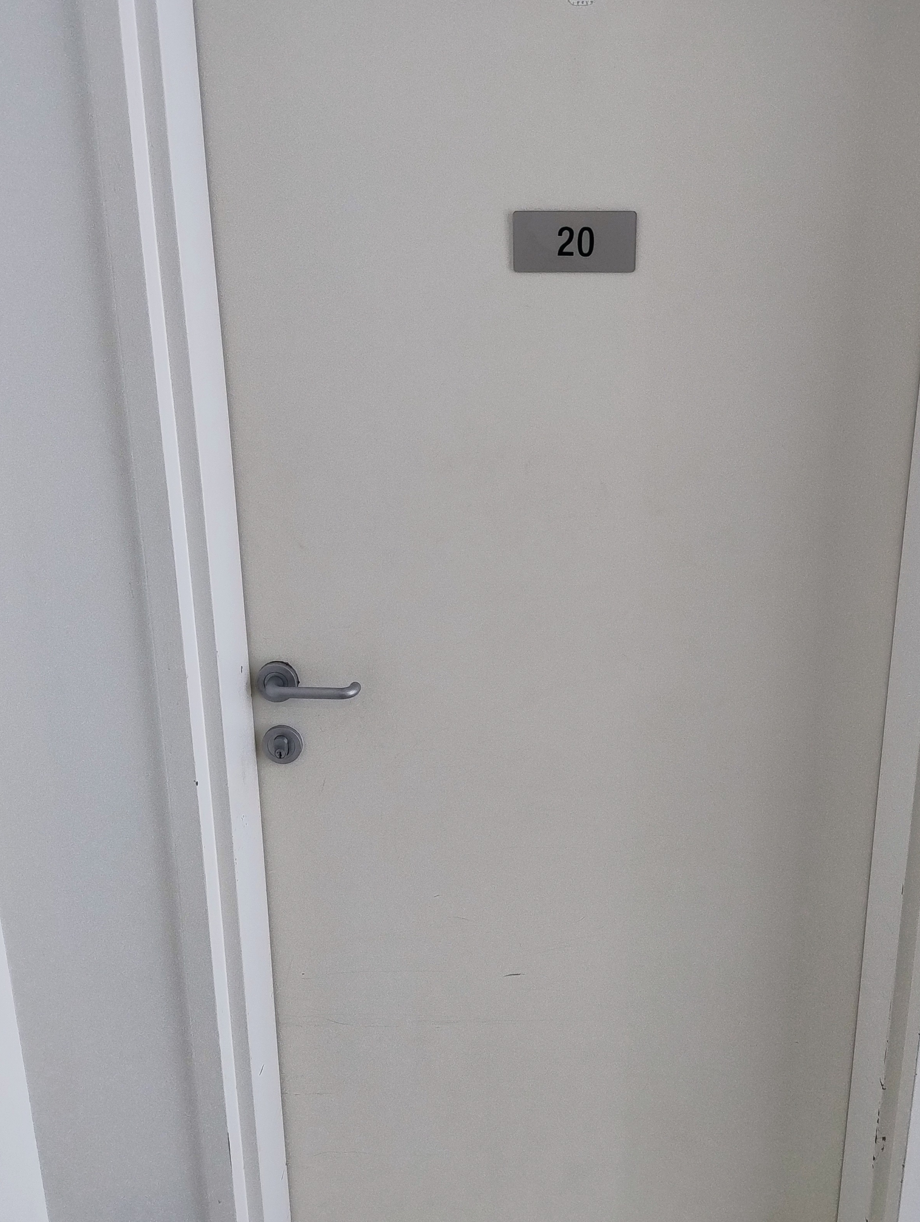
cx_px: 546
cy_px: 603
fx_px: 1096
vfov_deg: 58.3
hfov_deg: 45.3
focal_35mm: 31
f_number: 1.8
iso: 488
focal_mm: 5.56
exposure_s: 1/50
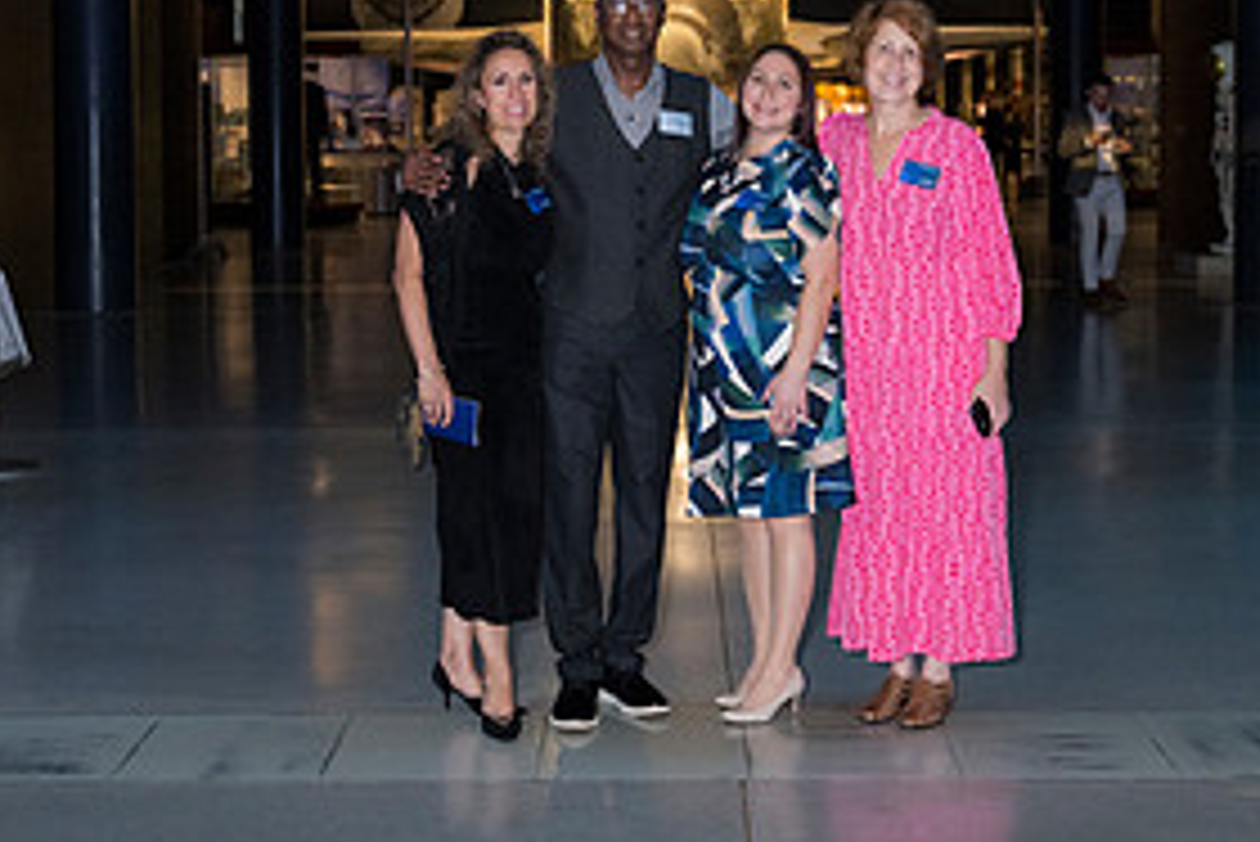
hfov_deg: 29.2
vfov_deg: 19.7
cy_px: 311
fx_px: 2416
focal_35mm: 69
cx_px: 621
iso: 3200
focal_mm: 43
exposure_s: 1/160
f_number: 4
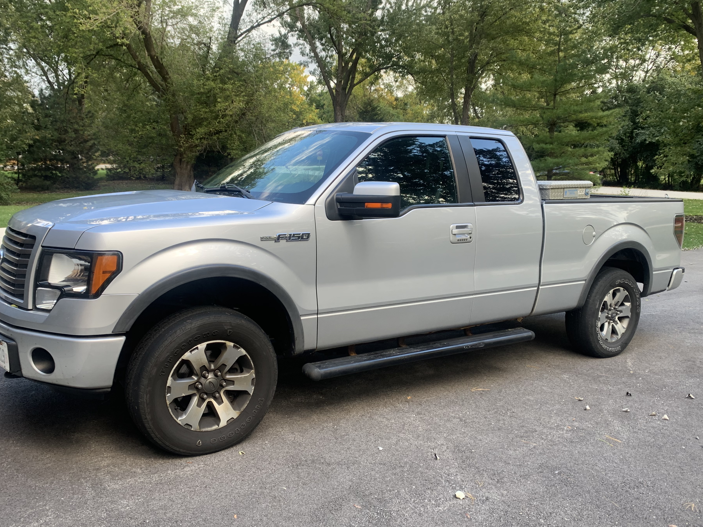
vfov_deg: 48.2
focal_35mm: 29
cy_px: 270
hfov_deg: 61.6
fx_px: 589
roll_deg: +2.3
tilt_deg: -11.4
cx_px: 362
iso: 32
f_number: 1.8
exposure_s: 1/122
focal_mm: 4.25
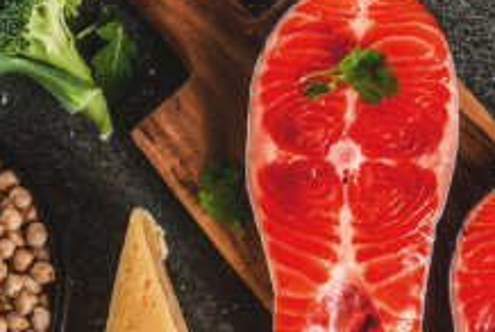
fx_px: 2608
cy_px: -75
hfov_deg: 10.8
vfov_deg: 7.2
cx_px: 366
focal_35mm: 189
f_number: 13
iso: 100
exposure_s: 1/60
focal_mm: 45
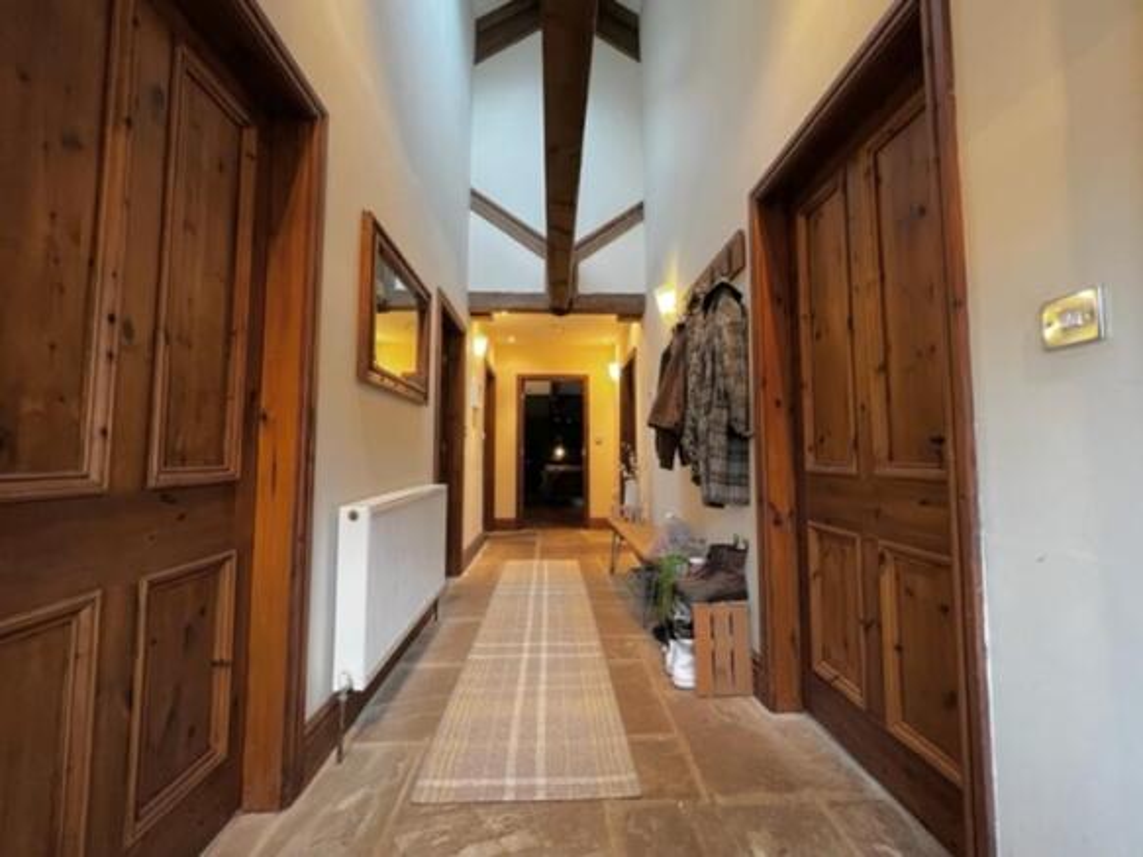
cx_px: 572
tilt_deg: +3.7
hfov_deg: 106.2
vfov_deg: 89.9
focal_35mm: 13
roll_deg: +0.0
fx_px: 429
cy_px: 428
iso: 200
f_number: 1.8
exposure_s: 1/50
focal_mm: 1.57
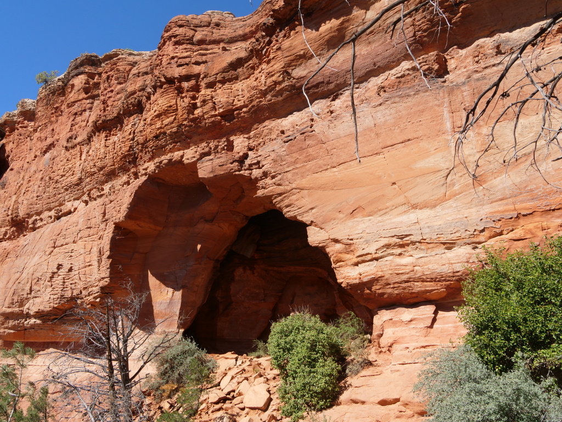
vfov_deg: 49.7
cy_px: 211
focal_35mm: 28
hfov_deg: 63.4
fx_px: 455
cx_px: 281
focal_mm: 14
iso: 200
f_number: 8
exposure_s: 1/250
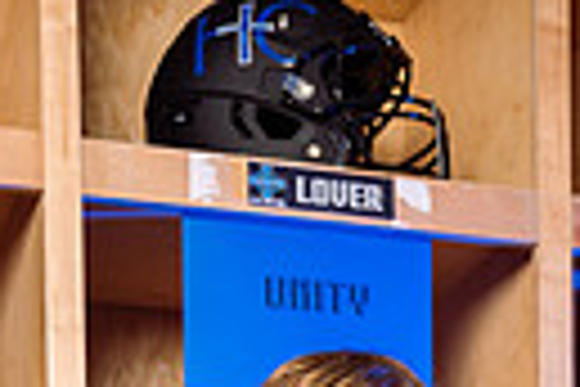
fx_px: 2191
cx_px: 360
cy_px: 1008
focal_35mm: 136
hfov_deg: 15.1
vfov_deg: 8.9
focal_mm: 39
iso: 160
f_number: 3.5
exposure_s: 1/250
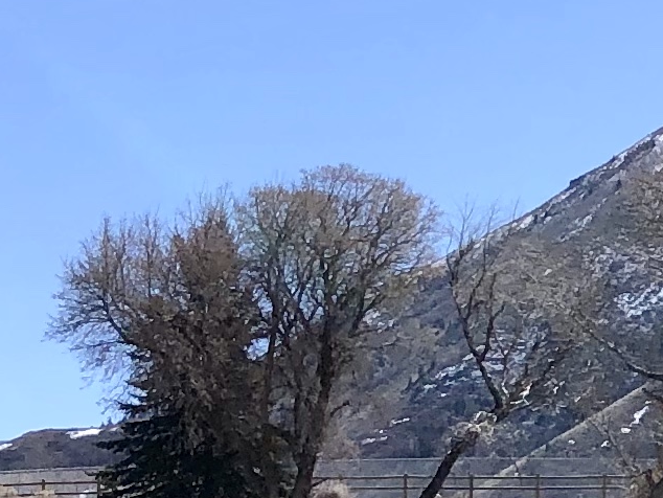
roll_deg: -1.4
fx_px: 3411
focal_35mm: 178
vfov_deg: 8.3
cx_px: 1167
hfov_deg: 10.5
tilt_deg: +6.0
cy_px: 513
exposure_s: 1/2404
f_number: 1.8
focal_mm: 3.99
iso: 25
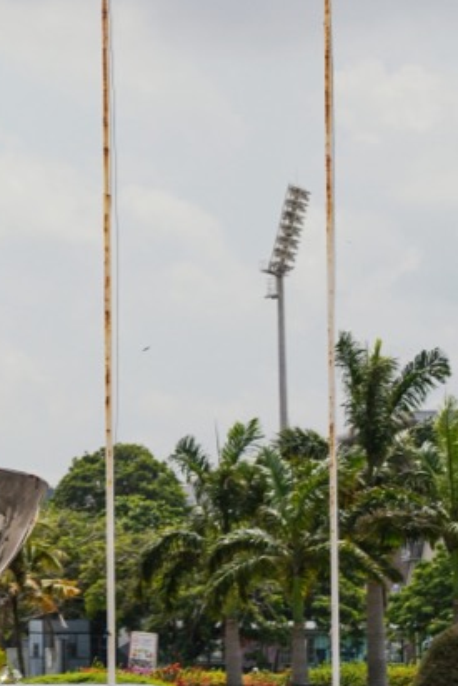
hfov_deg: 6.9
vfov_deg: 10.4
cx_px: -386
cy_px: -123
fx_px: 3699
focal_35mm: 194
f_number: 5.6
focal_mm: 50
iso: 100
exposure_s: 1/1250
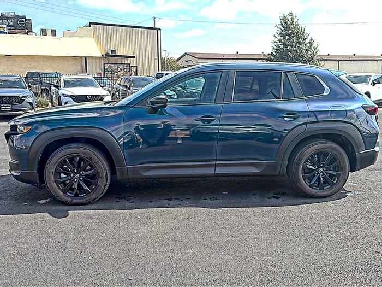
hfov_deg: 65.3
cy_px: 144
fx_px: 298
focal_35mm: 27
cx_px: 191
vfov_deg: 51.4
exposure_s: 1/1517
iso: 50
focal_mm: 5.96
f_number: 1.6
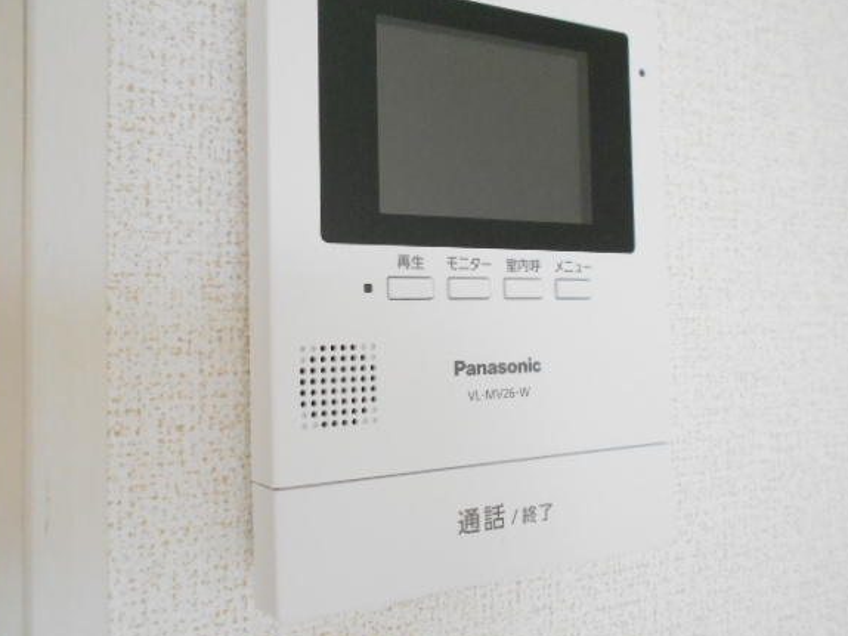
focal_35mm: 29
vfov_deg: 48.2
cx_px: 409
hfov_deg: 61.7
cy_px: 302
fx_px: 710
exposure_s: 1/250
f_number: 3.2
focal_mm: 4.6
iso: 800
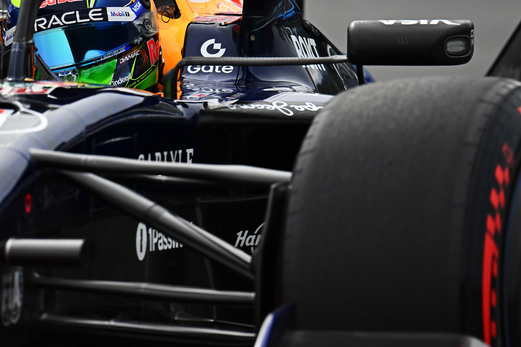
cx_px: 172
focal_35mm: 822
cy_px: 141
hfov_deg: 2.5
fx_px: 11895
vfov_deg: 1.7
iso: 500
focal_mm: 400
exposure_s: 1/2500
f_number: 4.5
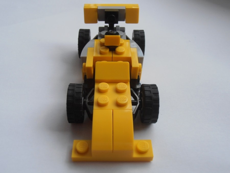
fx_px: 246
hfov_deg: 50.1
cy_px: 86
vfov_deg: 38.7
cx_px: 115
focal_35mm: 37
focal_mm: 6.61
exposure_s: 1/125
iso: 80
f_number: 3.9
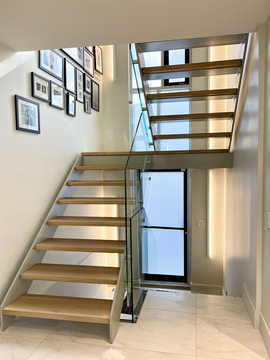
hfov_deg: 51.4
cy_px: 184
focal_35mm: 27
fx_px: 281
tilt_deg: -3.6
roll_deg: +1.6
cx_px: 139
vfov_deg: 65.3
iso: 80
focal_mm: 5.1
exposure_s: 1/120
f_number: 1.6
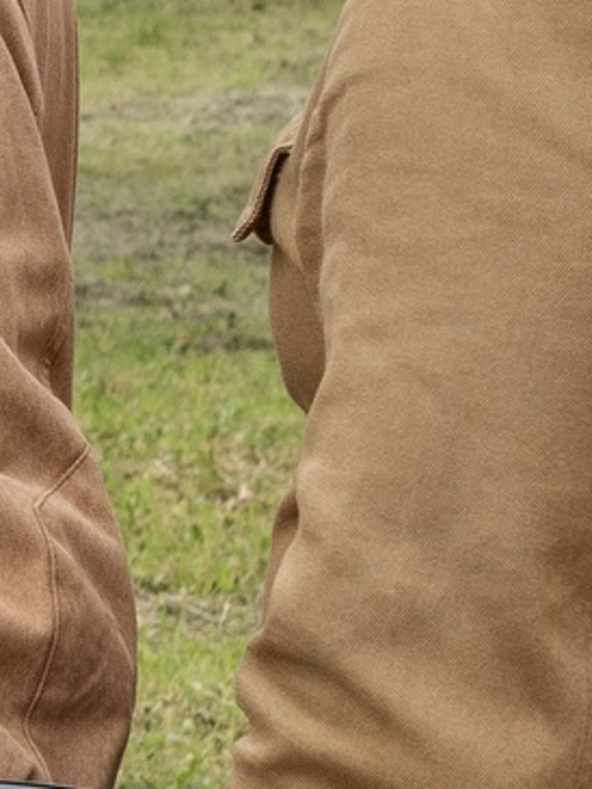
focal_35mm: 418
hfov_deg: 3.5
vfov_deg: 4.7
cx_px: -1236
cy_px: -336
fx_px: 9526
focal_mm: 62
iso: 320
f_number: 13
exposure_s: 1/160
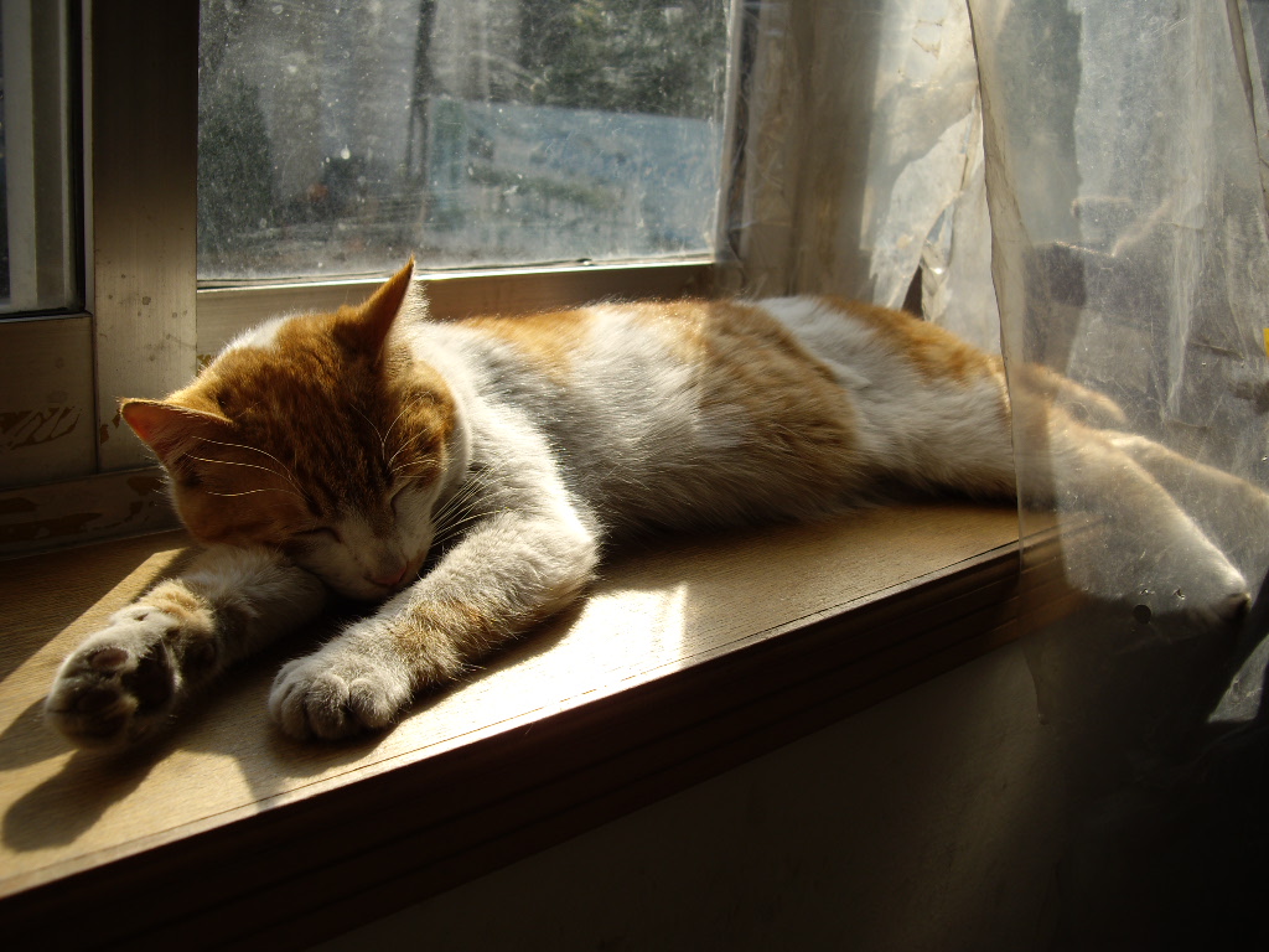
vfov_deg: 37.7
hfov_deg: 49.0
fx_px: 1393
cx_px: 634
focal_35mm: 38
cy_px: 476
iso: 64
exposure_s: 1/500
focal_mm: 7.9
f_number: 2.8
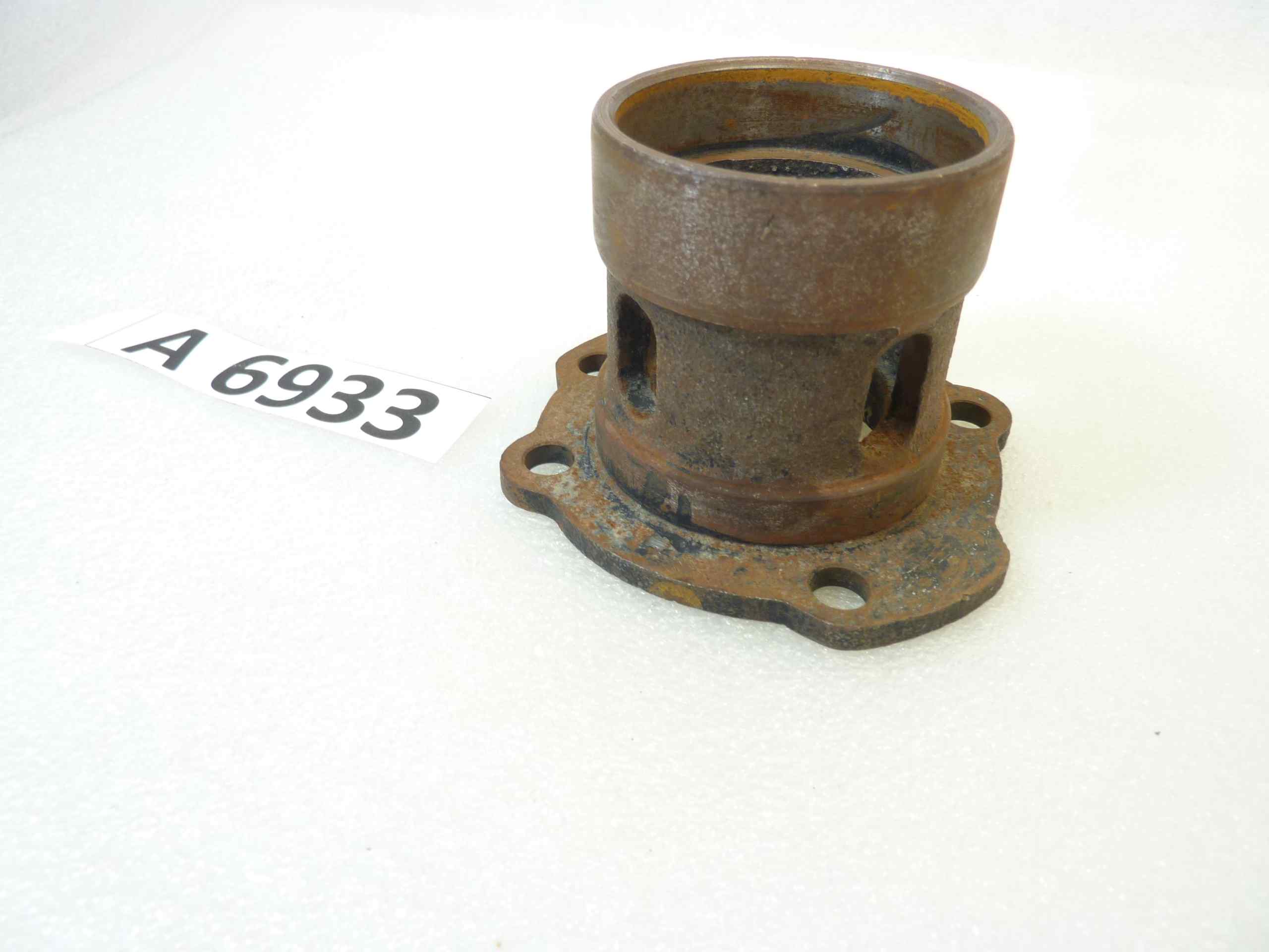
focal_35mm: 25
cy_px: 476
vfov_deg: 54.9
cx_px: 634
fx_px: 916
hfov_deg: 69.4
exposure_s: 1/20
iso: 80
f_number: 3.3
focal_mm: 4.1
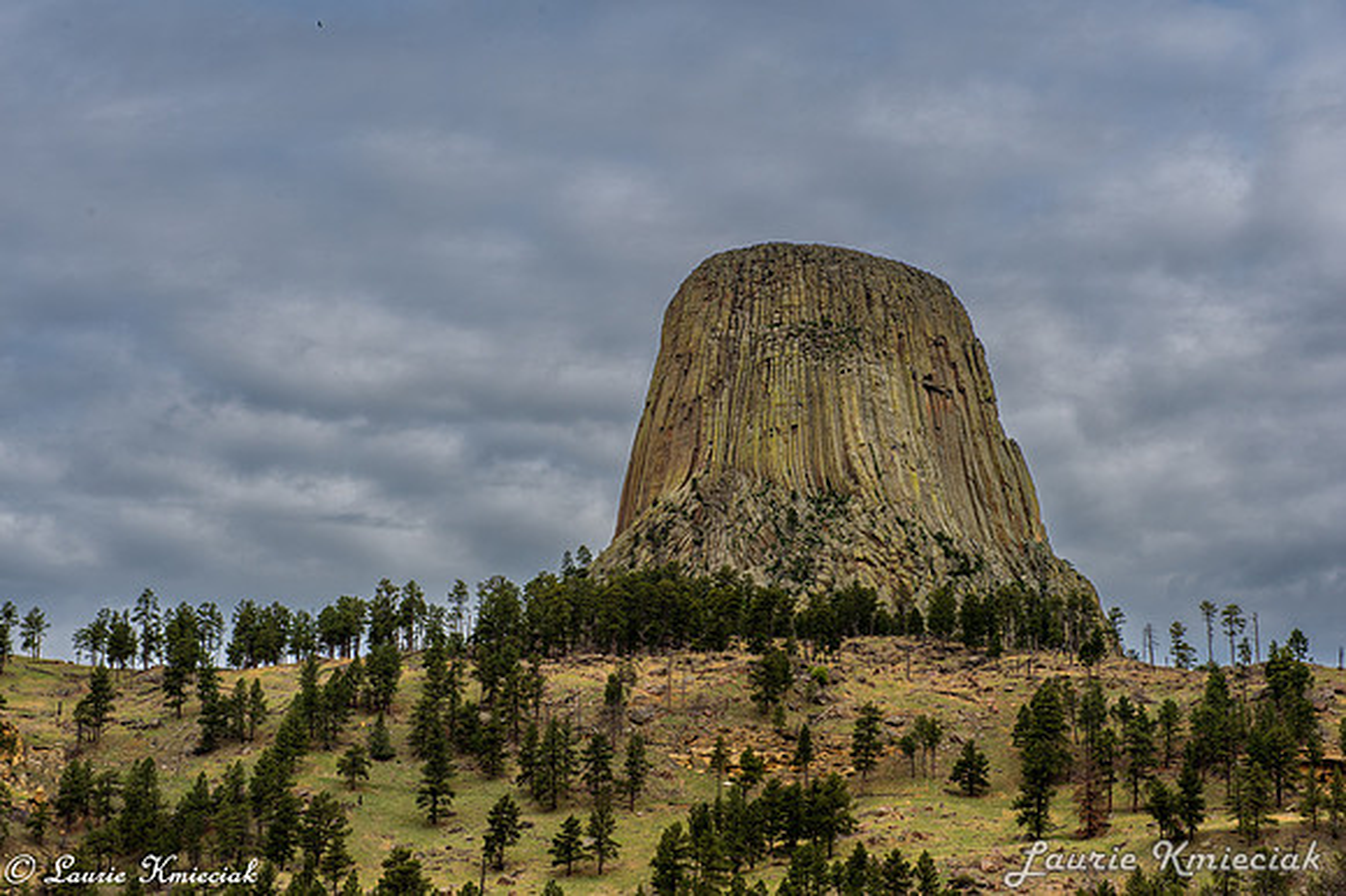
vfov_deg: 19.4
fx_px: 2616
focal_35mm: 70
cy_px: 448
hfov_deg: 28.9
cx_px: 673
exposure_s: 1/640
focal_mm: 70
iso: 200
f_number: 11
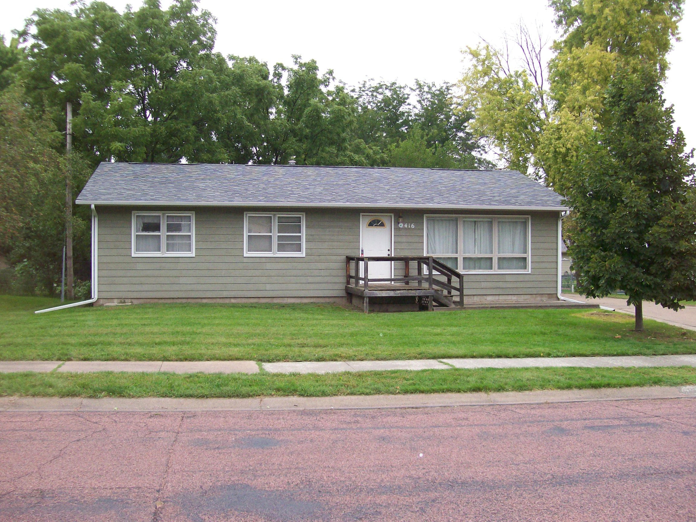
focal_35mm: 36
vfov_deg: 39.7
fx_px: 724
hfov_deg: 51.4
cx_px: 348
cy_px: 261
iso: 140
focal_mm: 6
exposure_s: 1/99.8
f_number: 2.7
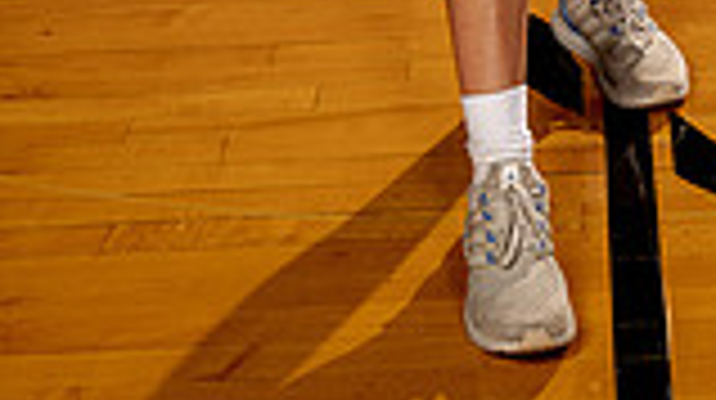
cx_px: 630
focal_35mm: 113
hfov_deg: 18.7
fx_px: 2143
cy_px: -562
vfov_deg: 9.5
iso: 100
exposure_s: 1/250
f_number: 5.6
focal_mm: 38
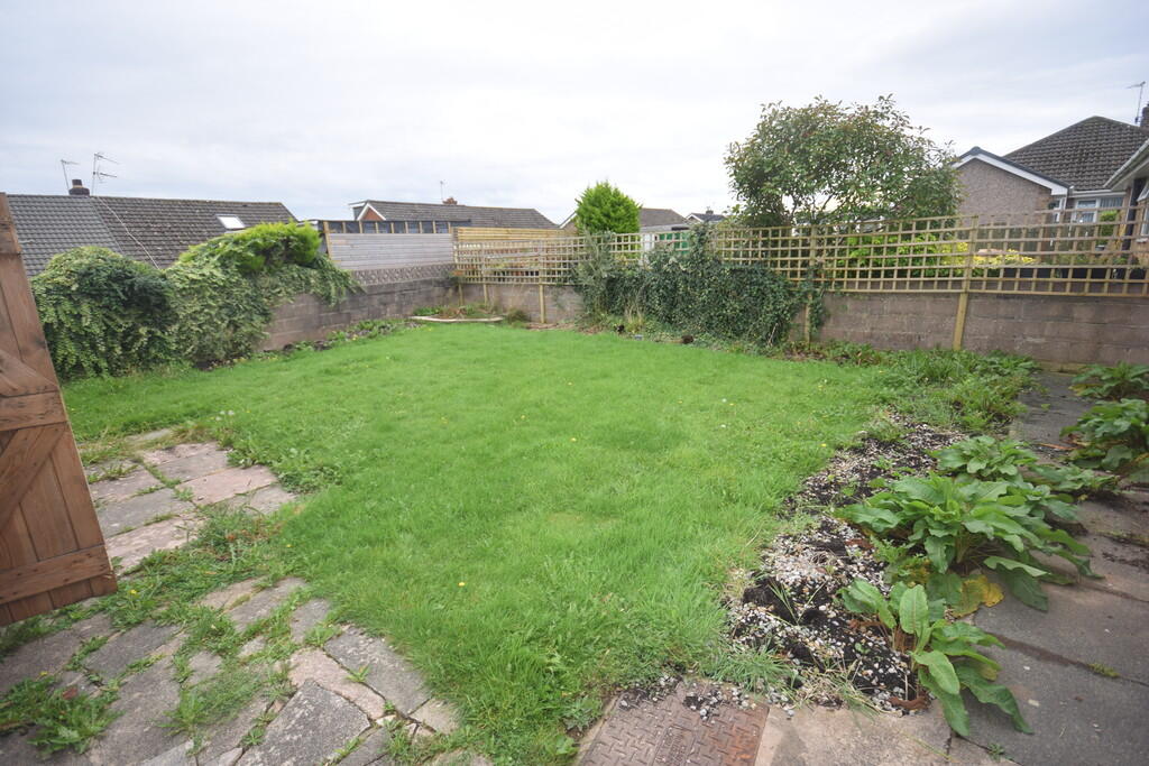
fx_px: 527
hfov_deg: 95.0
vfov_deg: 72.1
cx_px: 574
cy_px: 383
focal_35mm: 16
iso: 100
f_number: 6.3
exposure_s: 1/160
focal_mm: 11
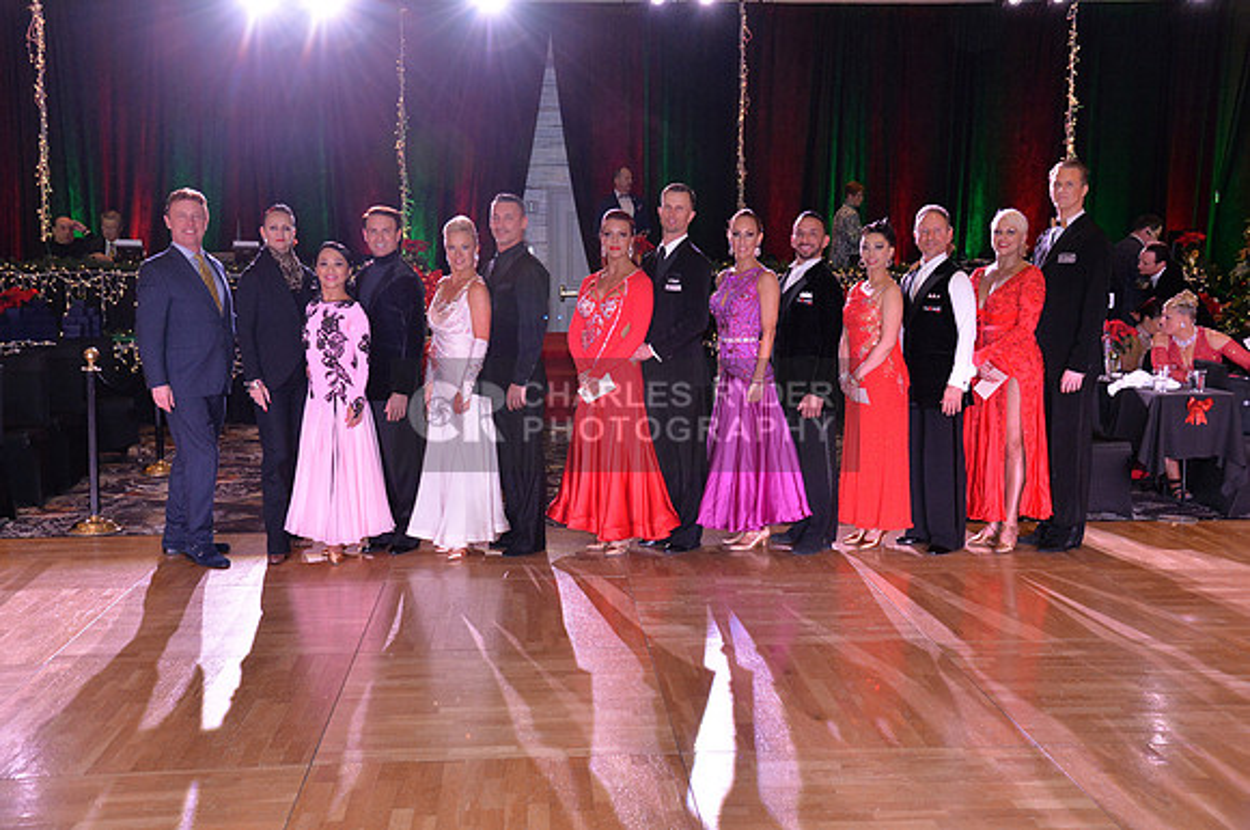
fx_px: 1318
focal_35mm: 38
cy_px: 415
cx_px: 625
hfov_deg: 50.8
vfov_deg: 35.0
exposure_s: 1/250
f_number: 5.6
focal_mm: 38
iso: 2500
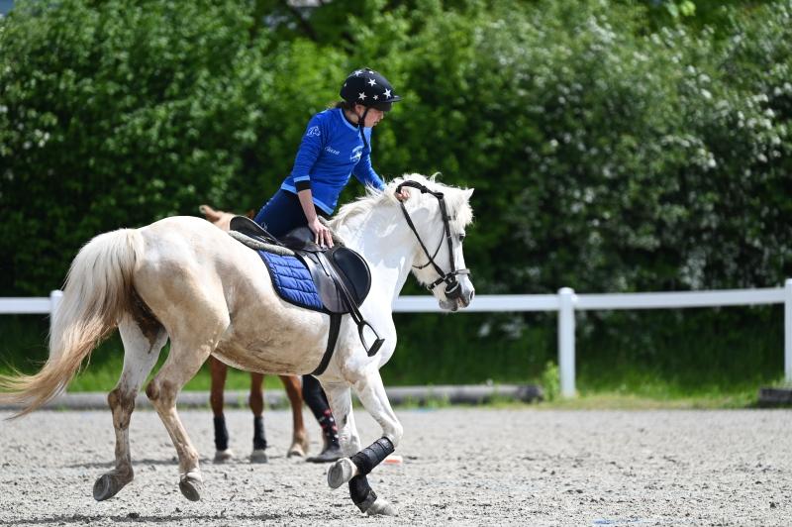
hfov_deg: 7.1
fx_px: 6375
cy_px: 264
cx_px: 396
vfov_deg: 4.7
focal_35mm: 290
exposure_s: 1/1250
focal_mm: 290
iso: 250
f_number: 5.3
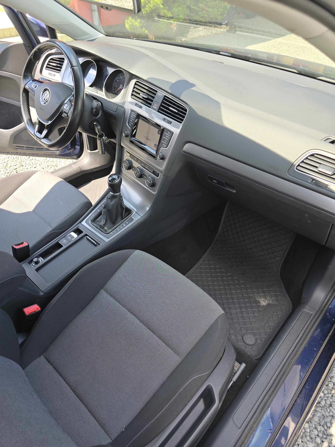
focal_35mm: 23
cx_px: 168
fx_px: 297
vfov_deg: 73.9
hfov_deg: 58.9
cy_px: 224
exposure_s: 1/180
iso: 20
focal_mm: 6.3
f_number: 1.7
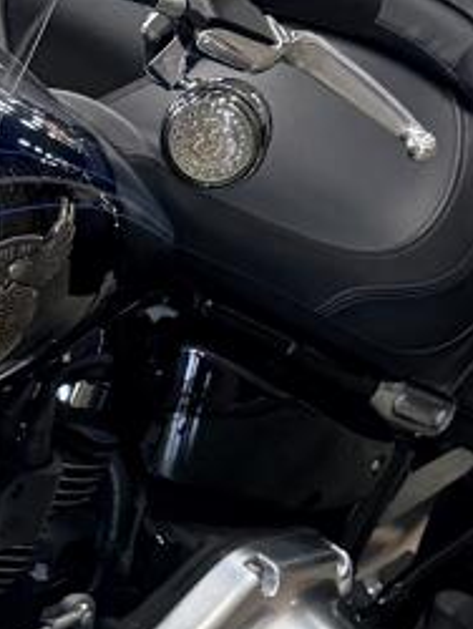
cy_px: 476
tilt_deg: -22.8
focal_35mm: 144
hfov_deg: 9.9
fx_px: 2619
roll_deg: +0.0
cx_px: -283
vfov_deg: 13.6
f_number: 1.78
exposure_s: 1/60
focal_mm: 6.76
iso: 200
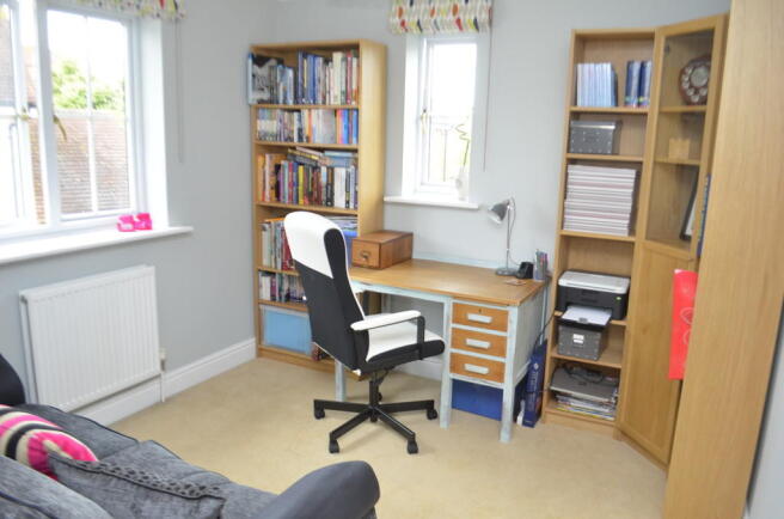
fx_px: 587
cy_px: 260
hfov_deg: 67.5
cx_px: 392
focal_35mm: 27
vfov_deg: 47.7
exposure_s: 1/60
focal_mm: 18
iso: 800
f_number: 4
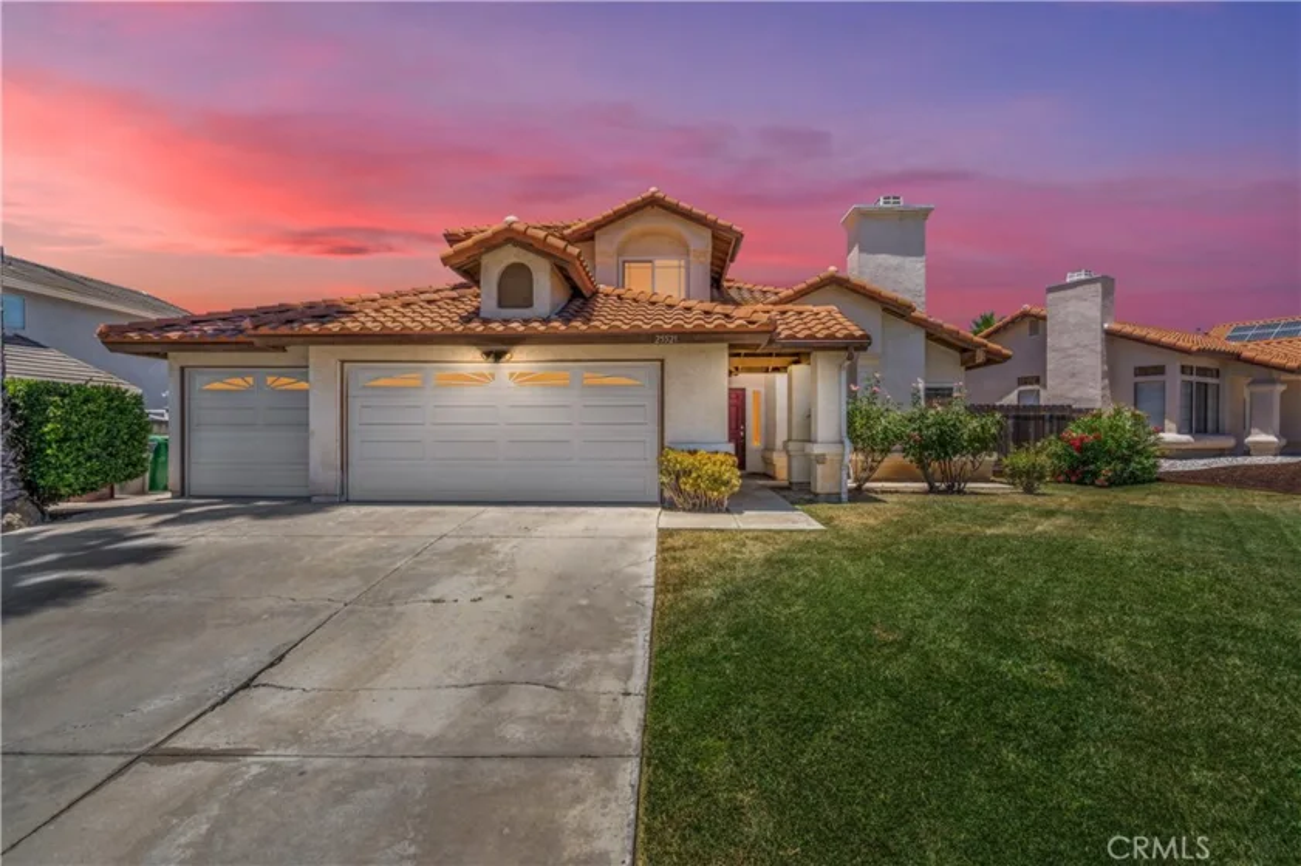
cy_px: 433
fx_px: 578
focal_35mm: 16
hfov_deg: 96.8
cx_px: 650
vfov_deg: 73.7
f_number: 11
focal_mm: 16
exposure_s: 1/200
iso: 100
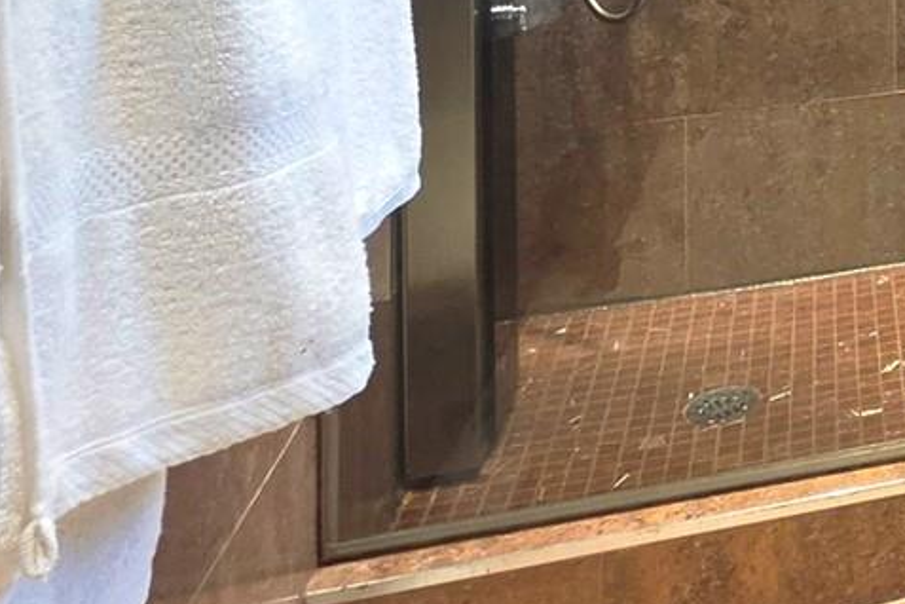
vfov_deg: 18.7
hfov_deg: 25.3
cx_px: 1385
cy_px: -450
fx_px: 1458
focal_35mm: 58
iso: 160
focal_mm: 2.2
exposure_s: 1/120
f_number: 1.9
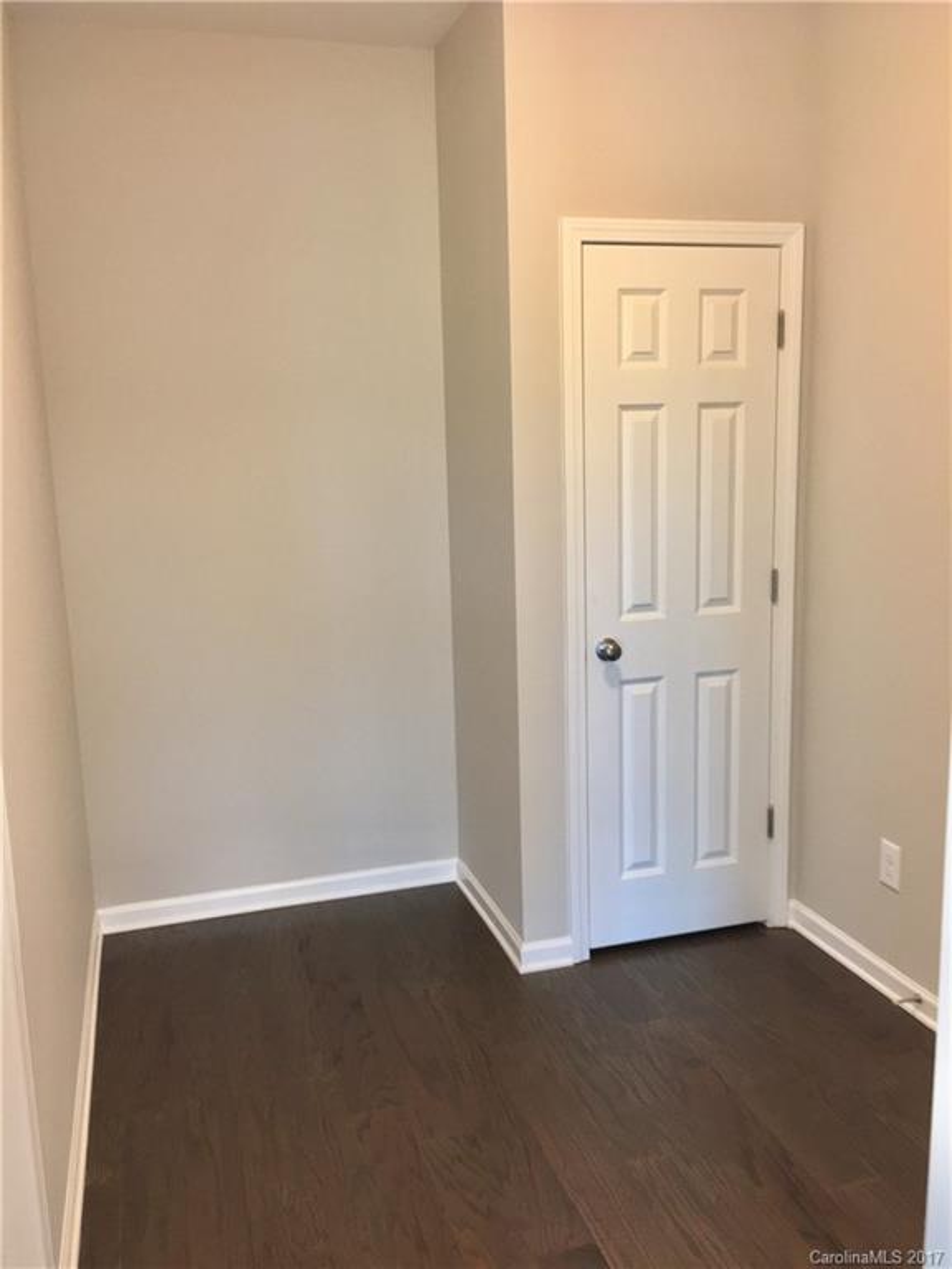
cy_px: 634
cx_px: 476
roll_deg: +1.4
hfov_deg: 48.2
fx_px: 1063
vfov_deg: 61.7
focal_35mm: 29
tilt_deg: -10.8
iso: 80
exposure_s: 1/33
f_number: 2.2
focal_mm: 4.15
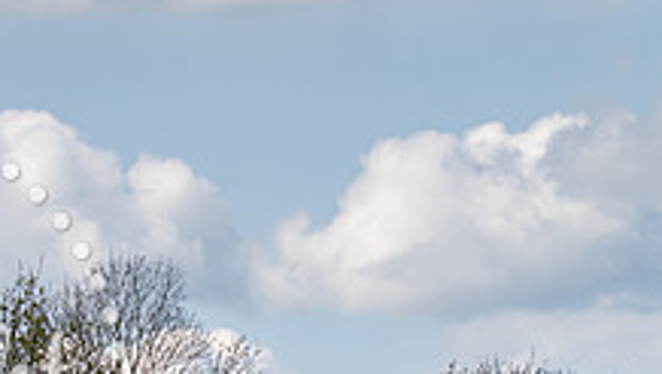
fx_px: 8379
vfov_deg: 2.6
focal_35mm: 477
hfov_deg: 4.5
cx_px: 439
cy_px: 318
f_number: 3.5
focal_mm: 150
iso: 100
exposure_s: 1/1000
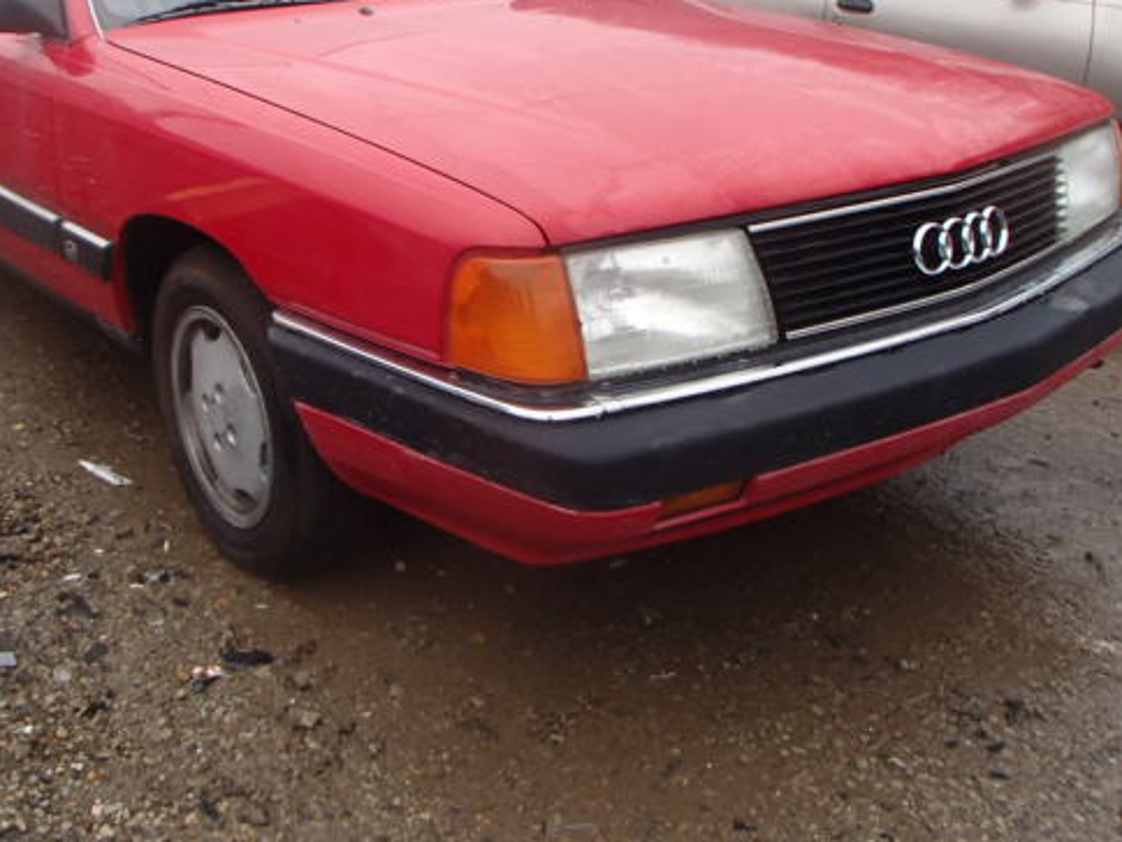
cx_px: 461
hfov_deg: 49.9
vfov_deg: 38.5
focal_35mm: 37
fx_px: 1199
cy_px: 322
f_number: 3.9
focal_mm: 5
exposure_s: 1/100
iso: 100
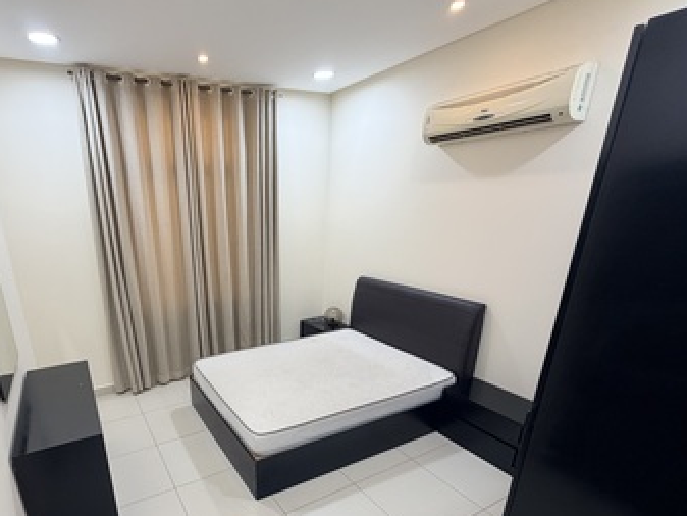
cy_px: 340
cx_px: 250
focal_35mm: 19
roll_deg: +2.3
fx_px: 377
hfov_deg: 82.7
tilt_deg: -21.0
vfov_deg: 67.0
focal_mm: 2.22
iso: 160
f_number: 2.2
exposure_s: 1/100
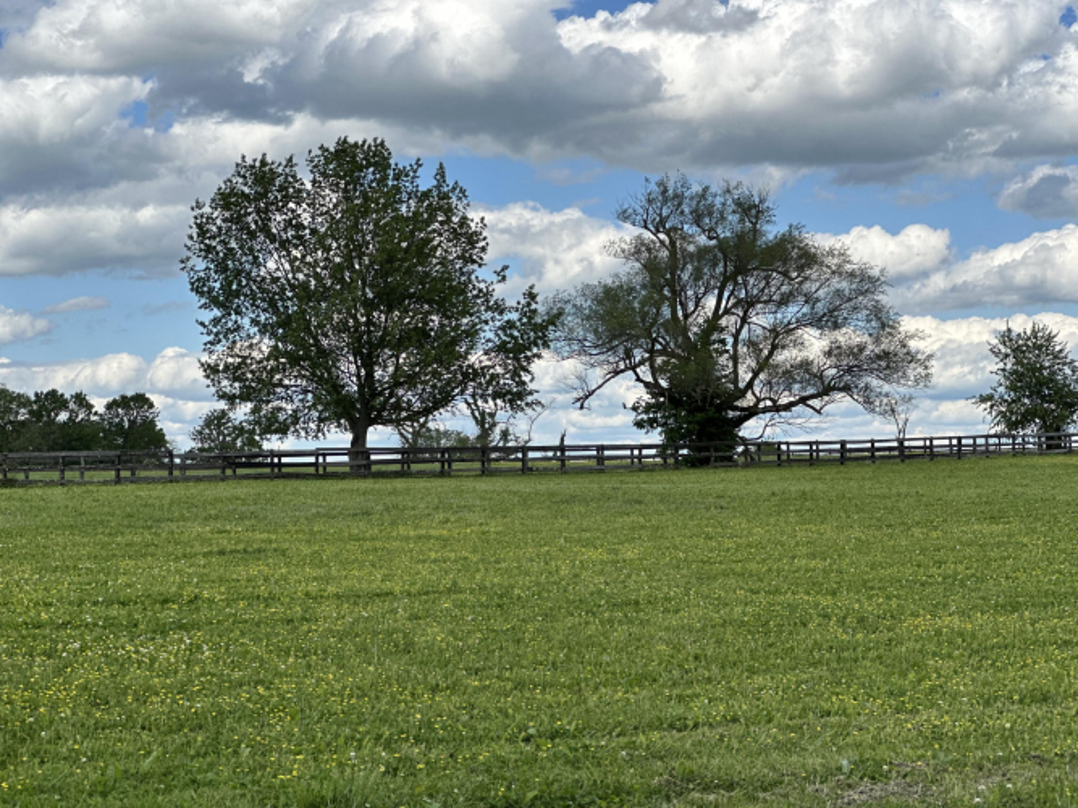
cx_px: 539
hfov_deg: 25.3
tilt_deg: +3.1
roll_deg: +0.4
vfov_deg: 19.1
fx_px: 2397
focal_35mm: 77
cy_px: 404
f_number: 2.8
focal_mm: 9
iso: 32
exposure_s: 1/769
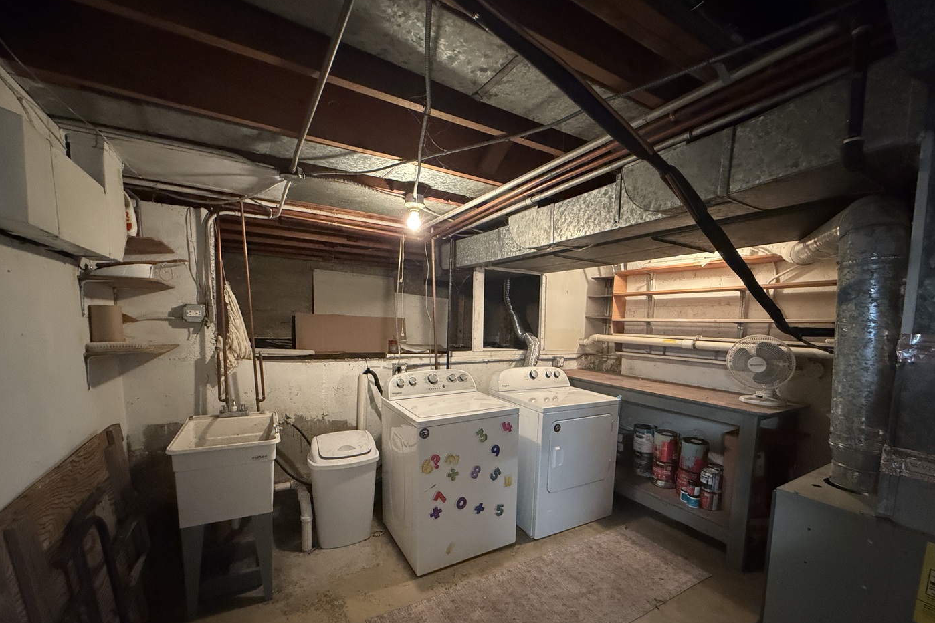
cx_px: 467
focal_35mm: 15
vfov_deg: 76.9
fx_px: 390
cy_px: 357
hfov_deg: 100.4
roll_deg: -1.1
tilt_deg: -5.8
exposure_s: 1/40
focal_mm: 2.22
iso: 1250
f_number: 2.2
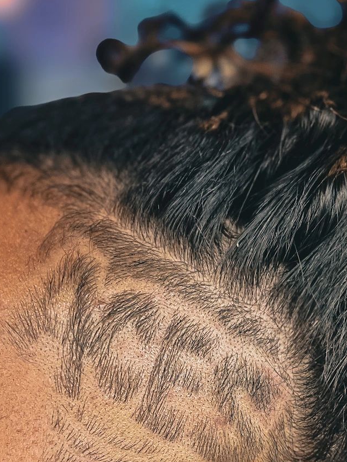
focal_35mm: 63
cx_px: 177
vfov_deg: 29.5
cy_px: 410
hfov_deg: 23.3
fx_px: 842
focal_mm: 5.7
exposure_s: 1/60
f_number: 1.5
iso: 64
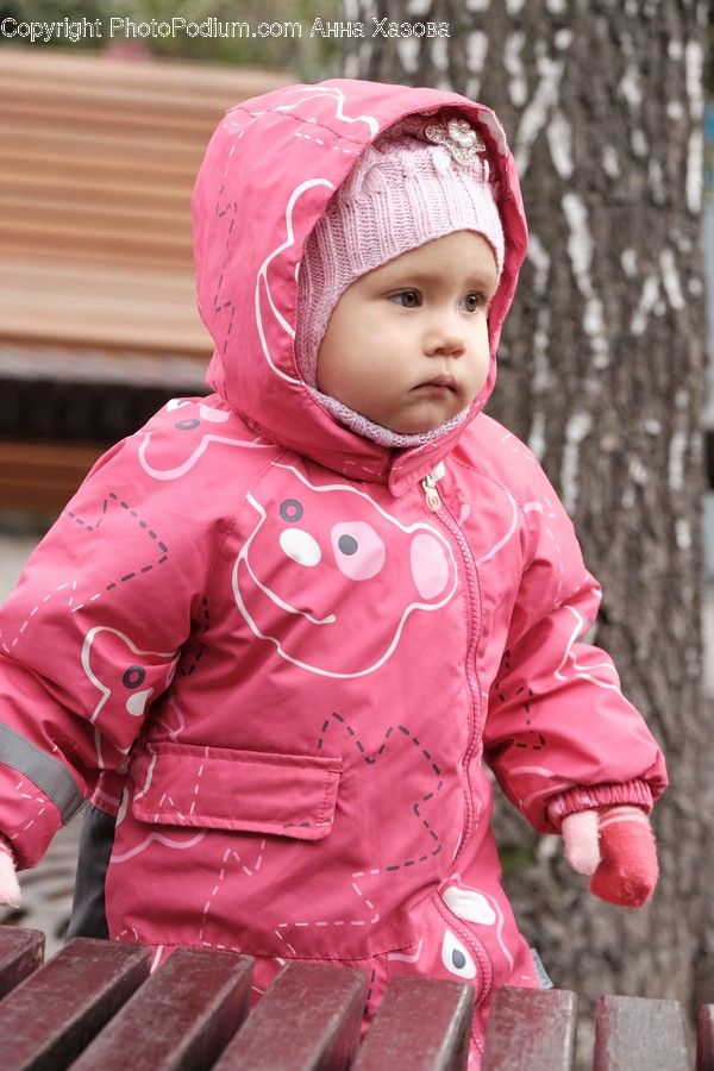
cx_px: 357
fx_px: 3897
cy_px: 536
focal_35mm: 131
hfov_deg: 10.5
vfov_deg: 15.6
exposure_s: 1/500
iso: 1600
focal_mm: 87.1
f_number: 5.6
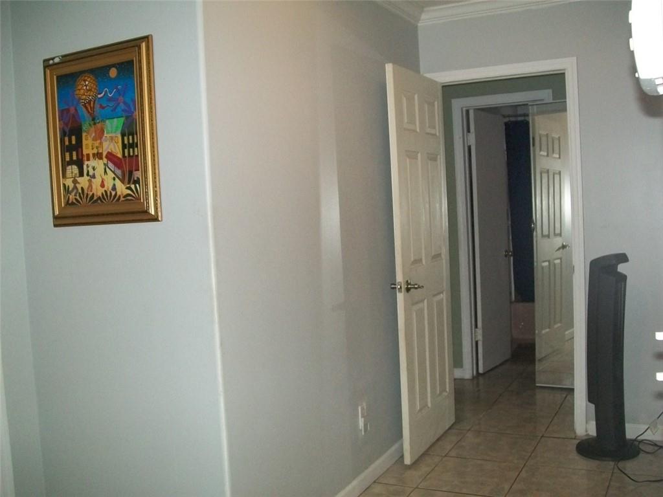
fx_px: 690
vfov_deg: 39.7
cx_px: 332
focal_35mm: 36
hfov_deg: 51.4
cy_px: 248
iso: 160
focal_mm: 6
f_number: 2.7
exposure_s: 1/40
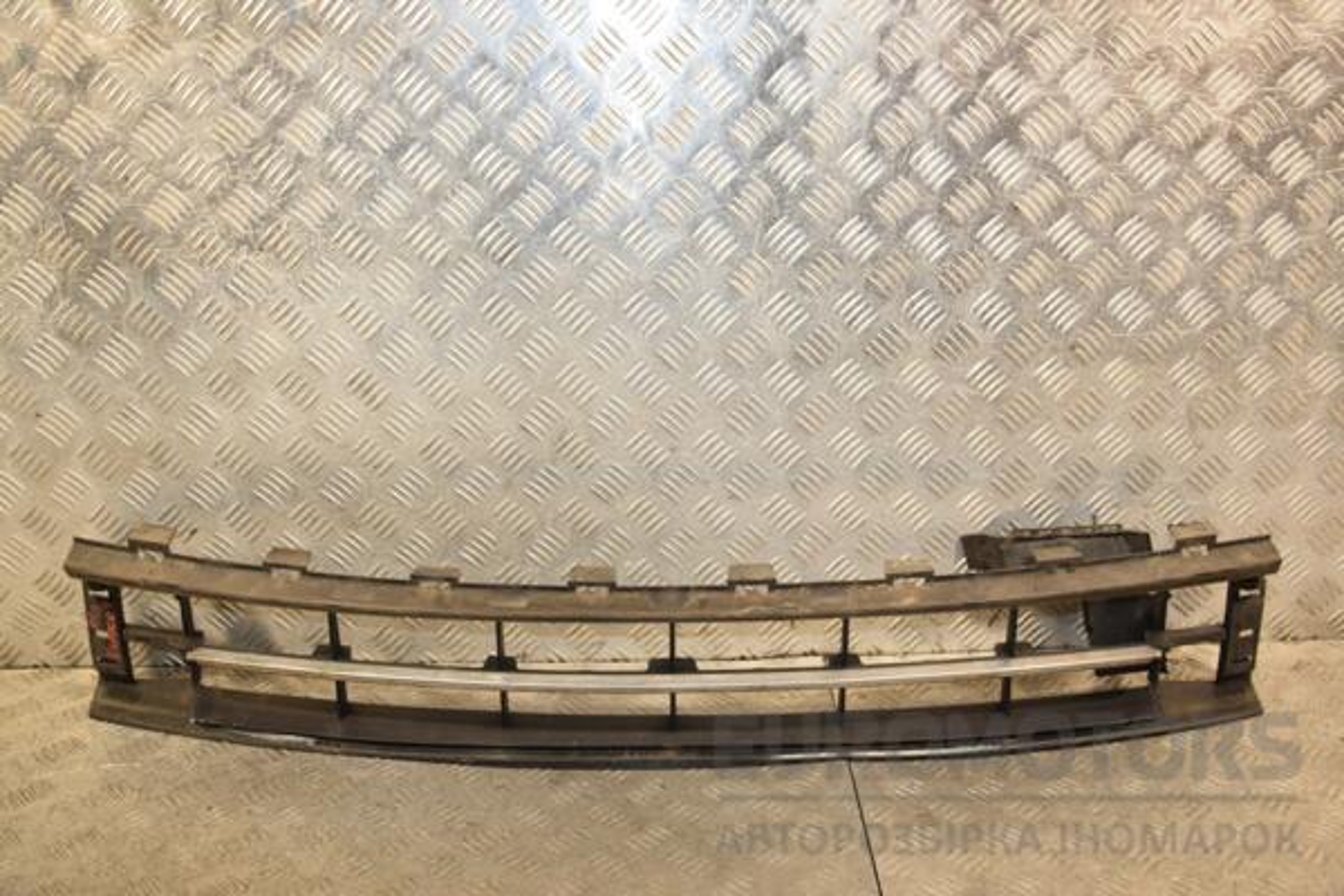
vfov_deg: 36.9
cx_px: 672
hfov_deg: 53.1
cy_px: 448
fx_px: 1344
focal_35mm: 36
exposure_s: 1/200
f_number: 5
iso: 800
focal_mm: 24
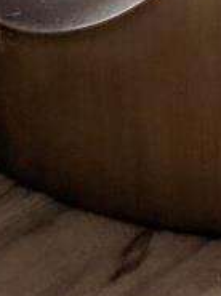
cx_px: 420
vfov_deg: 11.1
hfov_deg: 9.0
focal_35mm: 156
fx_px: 1333
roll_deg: +1.8
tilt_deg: -11.1
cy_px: -366
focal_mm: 6.76
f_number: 1.78
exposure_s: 1/60
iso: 800
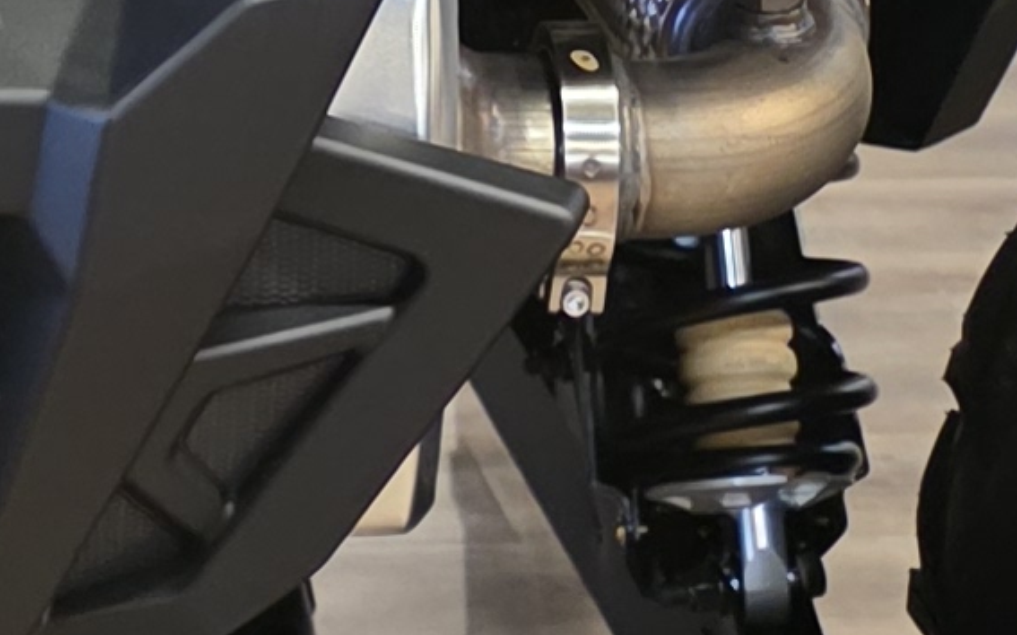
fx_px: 4766
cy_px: -199
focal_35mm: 172
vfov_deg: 7.5
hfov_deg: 12.0
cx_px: -104
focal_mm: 6.3
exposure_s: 1/120
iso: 1000
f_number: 1.7
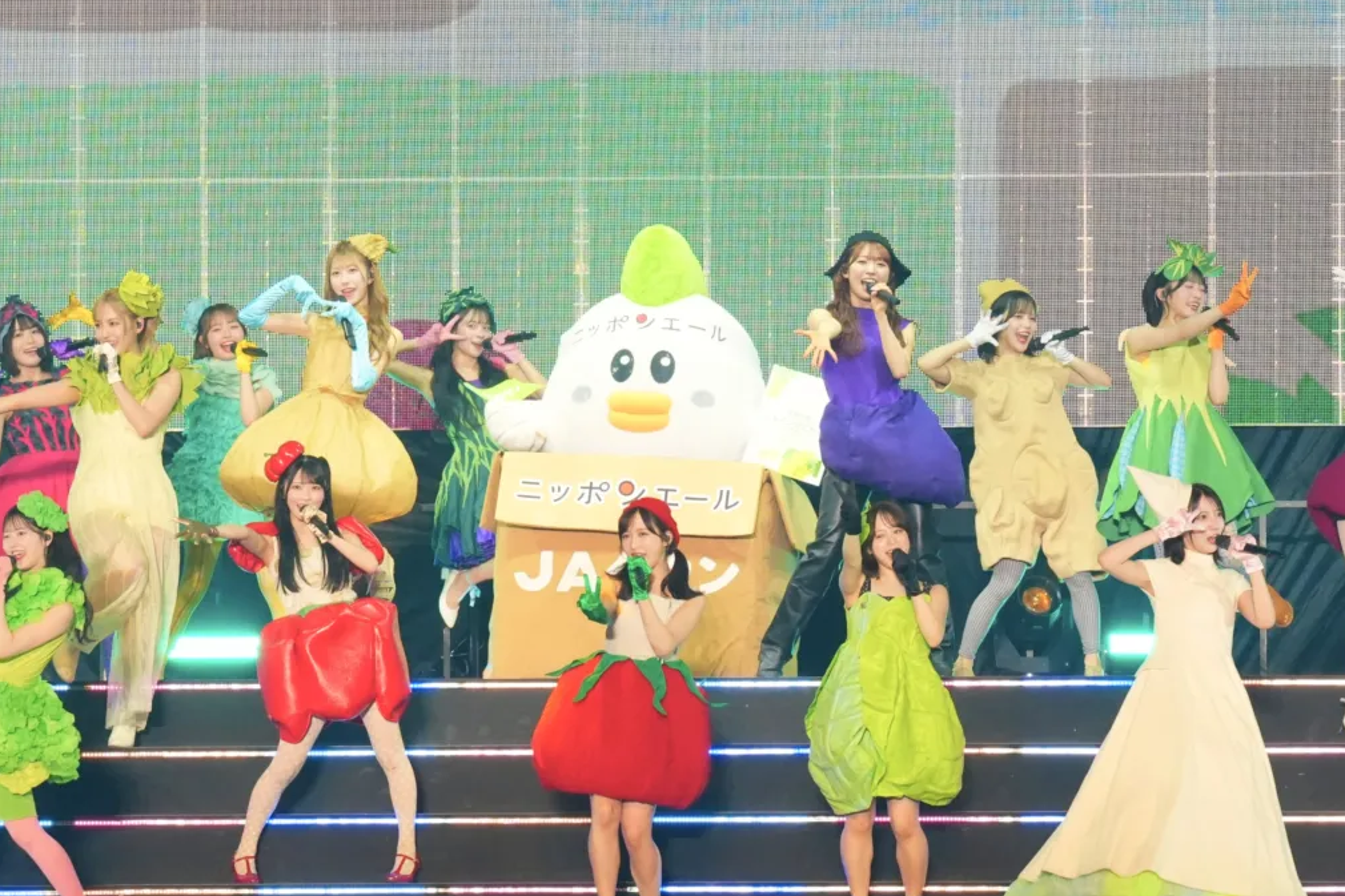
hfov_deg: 7.4
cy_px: 458
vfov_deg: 4.9
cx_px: 647
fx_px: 10384
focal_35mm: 278
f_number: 9
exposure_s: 1/800
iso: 4000
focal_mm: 156.6
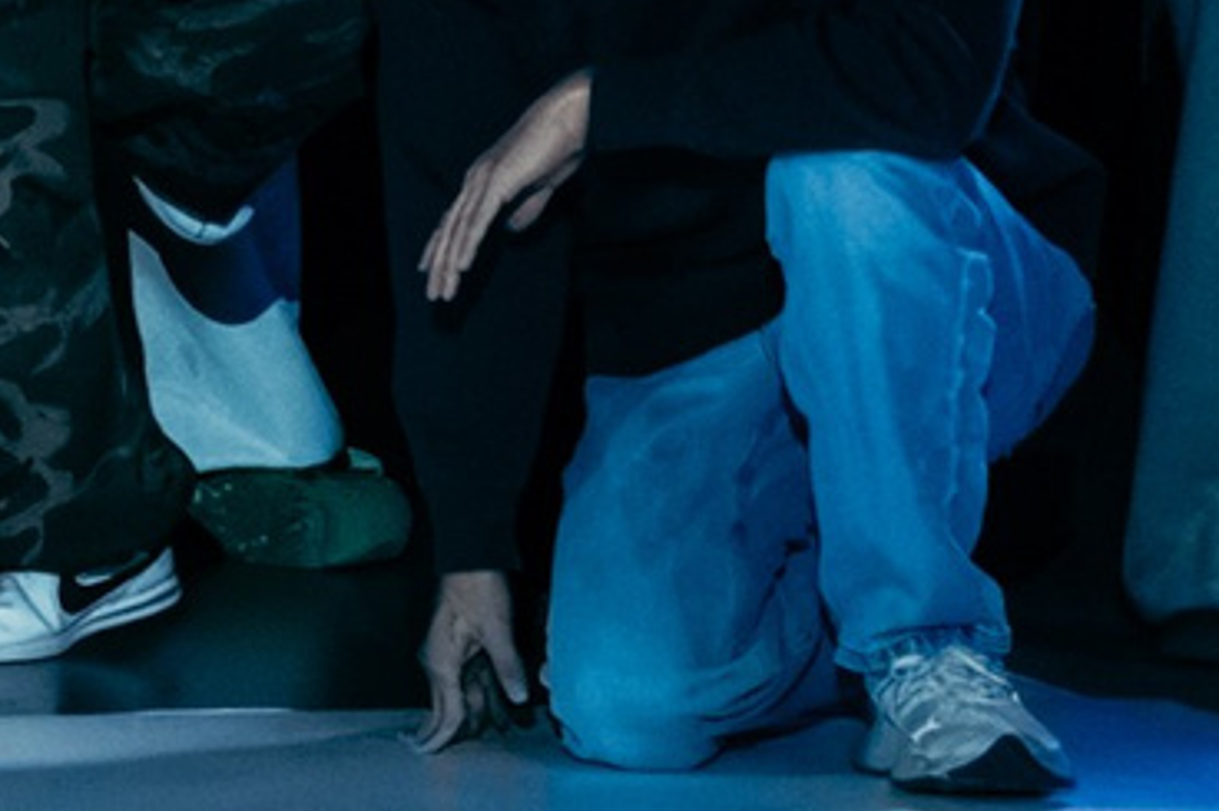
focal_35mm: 242
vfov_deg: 5.7
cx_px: -3029
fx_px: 8190
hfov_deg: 7.1
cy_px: 326
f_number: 2.8
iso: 3200
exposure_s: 1/800
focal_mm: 30
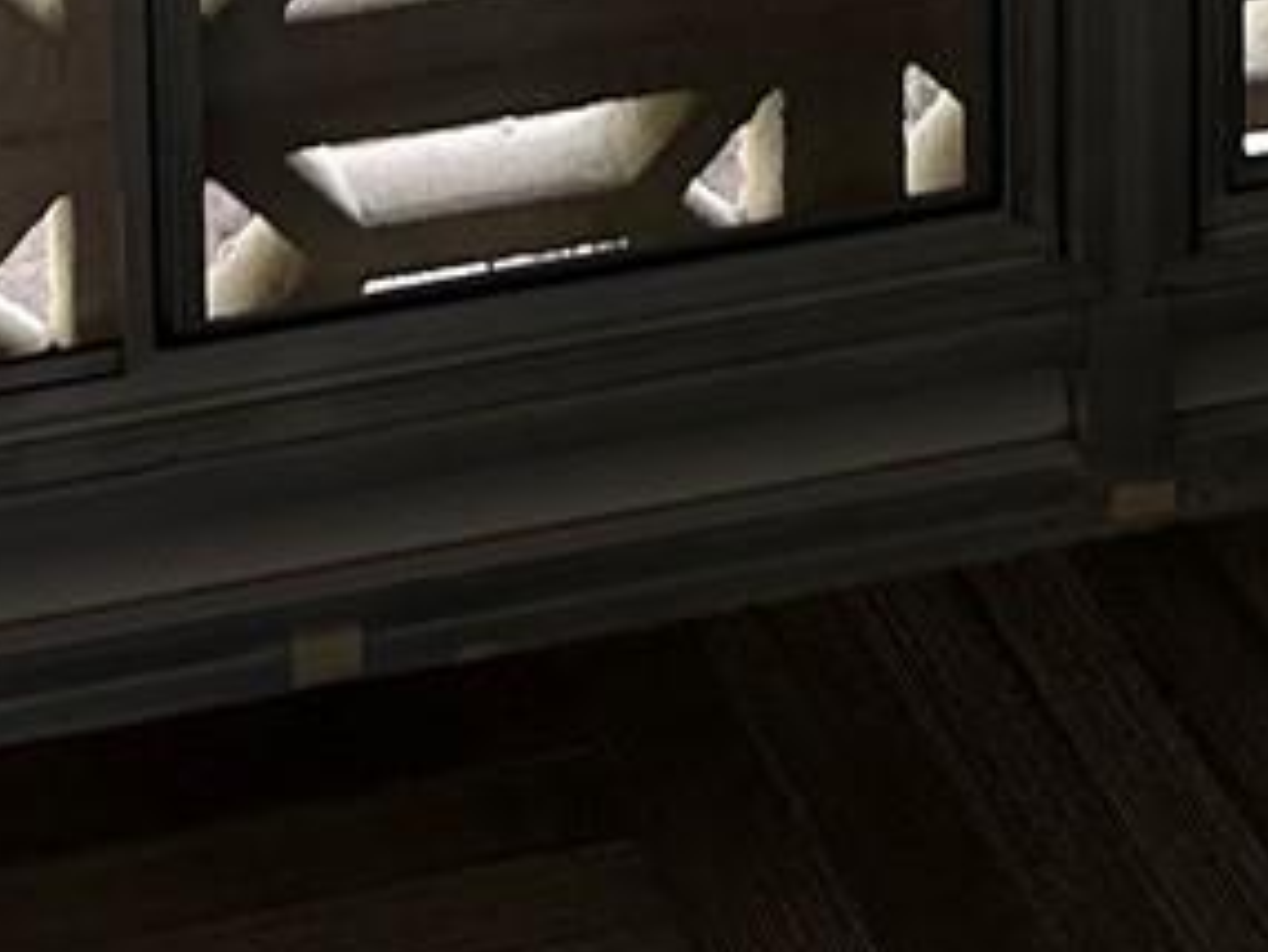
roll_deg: +0.3
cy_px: -1624
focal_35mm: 146
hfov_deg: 13.5
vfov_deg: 8.8
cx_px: 819
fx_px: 5350
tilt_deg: -9.3
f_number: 1.5
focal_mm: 5.7
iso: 64
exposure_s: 1/121
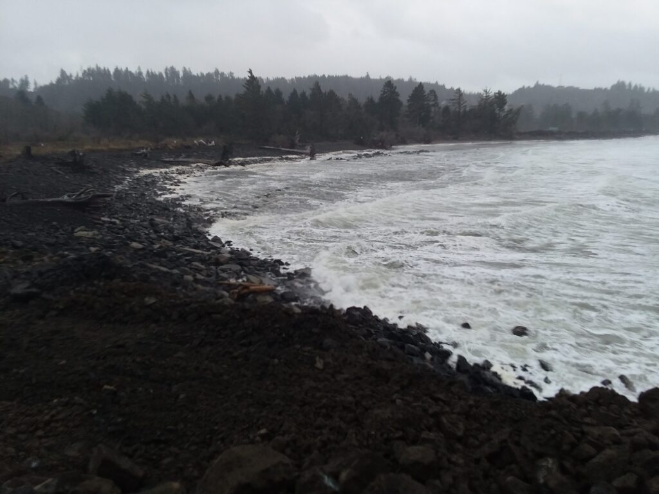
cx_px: 330
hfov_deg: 65.3
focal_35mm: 27
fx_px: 514
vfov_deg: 51.4
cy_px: 247
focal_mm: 2.91
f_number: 1.9
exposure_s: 1/502
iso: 50
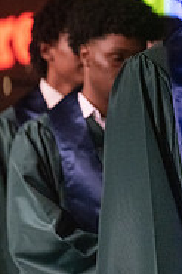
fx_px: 2720
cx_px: 210
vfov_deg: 5.8
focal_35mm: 358
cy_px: 58
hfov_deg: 3.8
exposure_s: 1/1000
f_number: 2.8
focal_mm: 147
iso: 16000
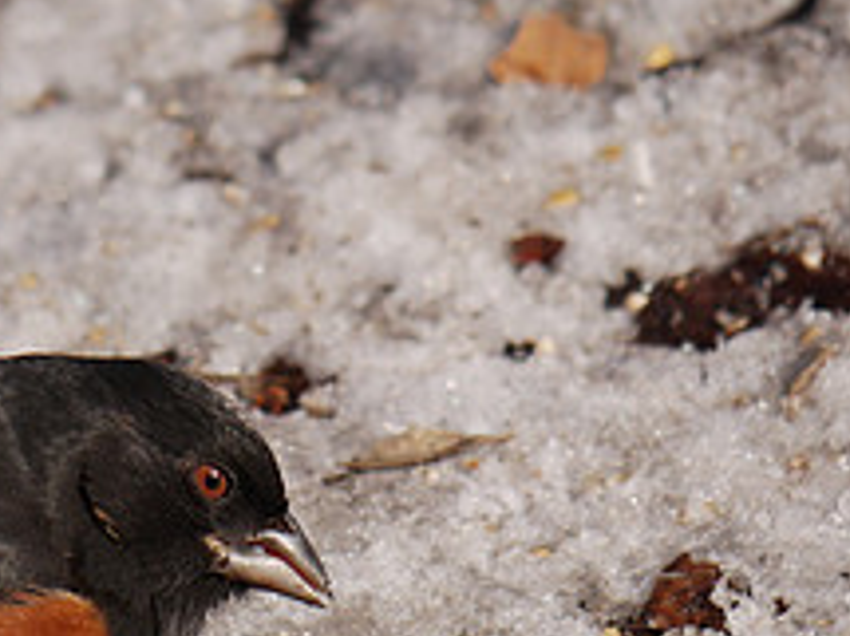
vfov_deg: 1.1
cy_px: 500
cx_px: -20
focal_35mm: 1358
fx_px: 33327
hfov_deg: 1.5
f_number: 6.3
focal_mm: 252
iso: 100
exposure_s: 1/400
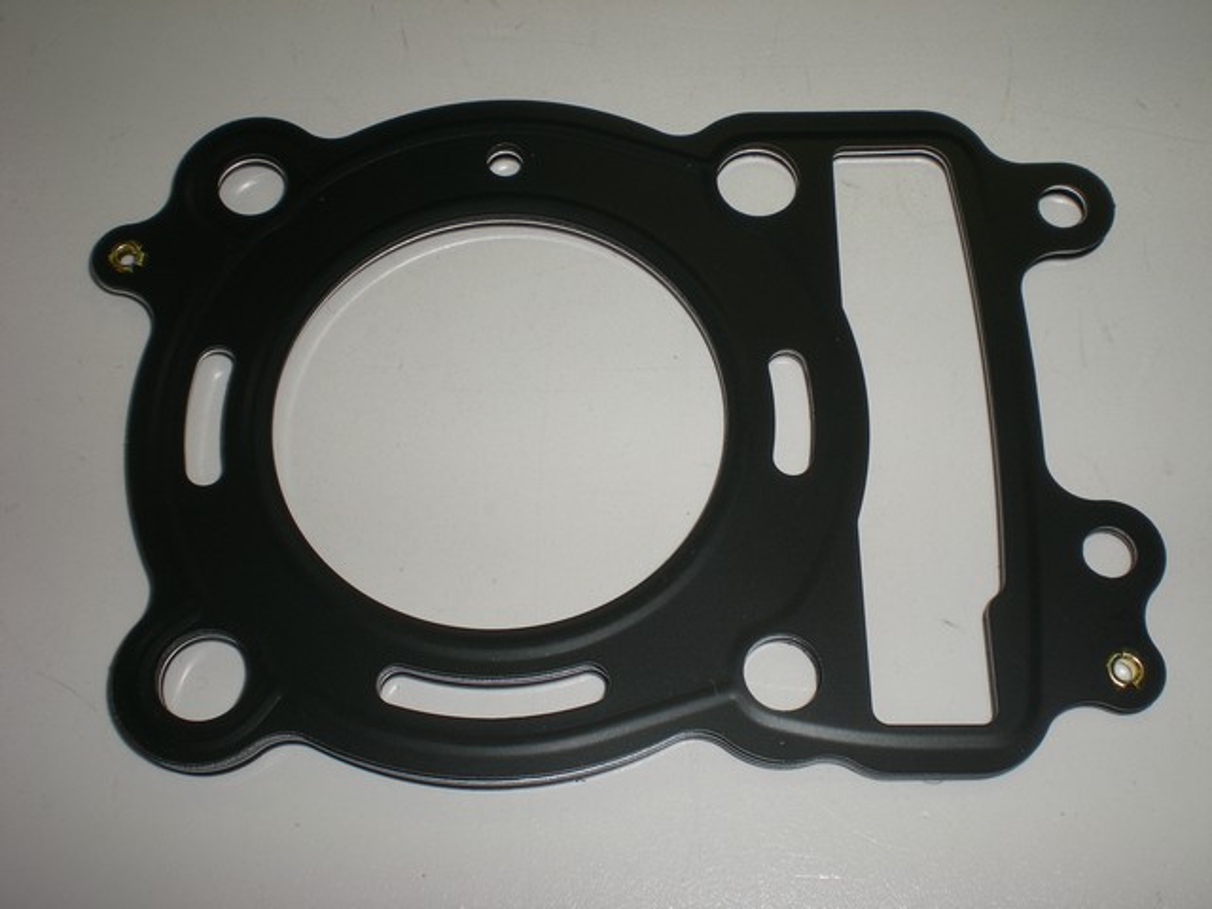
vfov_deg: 32.9
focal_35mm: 44
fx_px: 1541
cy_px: 454
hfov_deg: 42.9
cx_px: 606
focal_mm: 7.4
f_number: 4.9
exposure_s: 1/60
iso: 50
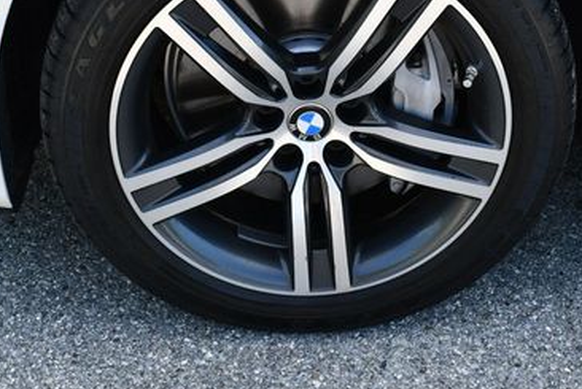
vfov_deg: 21.5
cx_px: 294
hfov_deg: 31.9
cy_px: 106
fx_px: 1020
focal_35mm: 63
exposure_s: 1/250
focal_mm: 18
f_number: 5.6
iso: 220
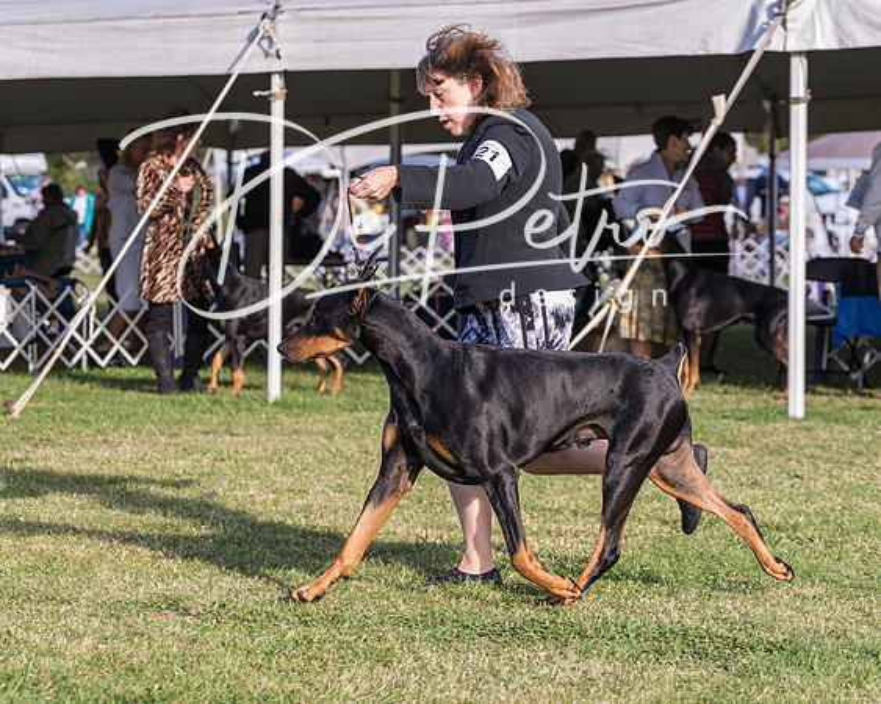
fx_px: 2965
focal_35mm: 114
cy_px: 352
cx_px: 440
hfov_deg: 16.9
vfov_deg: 13.5
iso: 500
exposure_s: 1/800
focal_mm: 101
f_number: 5.6
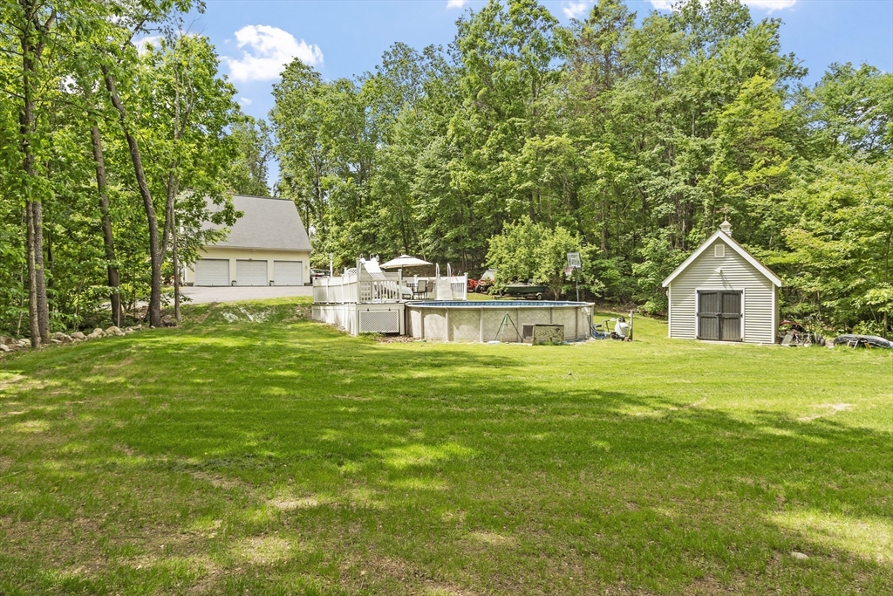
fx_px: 521
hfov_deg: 81.2
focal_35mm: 21
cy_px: 298
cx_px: 446
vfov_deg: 59.5
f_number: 8
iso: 200
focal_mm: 14
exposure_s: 1/125
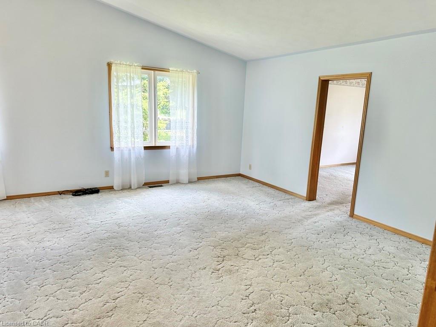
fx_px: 302
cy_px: 164
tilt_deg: -10.2
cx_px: 218
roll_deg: -4.2
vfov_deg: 56.8
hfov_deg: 71.6
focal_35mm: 24
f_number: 1.78
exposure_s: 1/121
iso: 64
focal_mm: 6.86
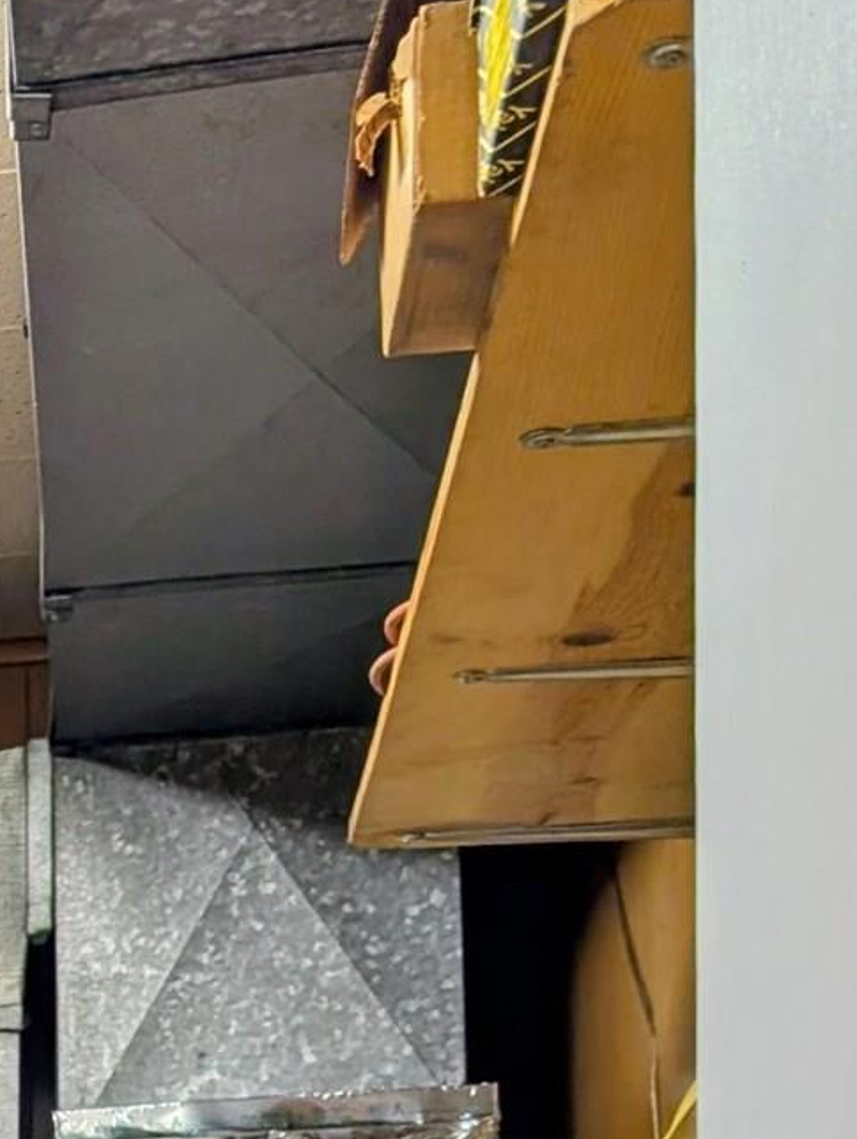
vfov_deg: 20.1
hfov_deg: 15.2
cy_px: 1619
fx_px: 2832
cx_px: -616
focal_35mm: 86
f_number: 1.68
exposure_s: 1/30
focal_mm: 6.9
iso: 46
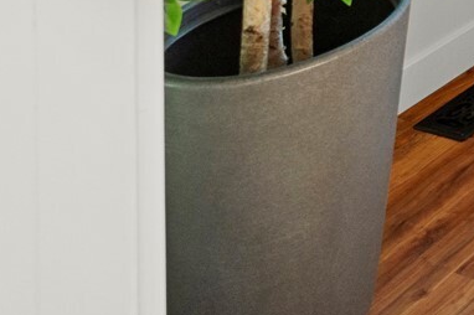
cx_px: 995
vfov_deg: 14.3
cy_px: -306
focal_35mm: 80
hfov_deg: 17.1
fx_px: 1052
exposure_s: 1/50
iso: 640
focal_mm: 18
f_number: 2.8
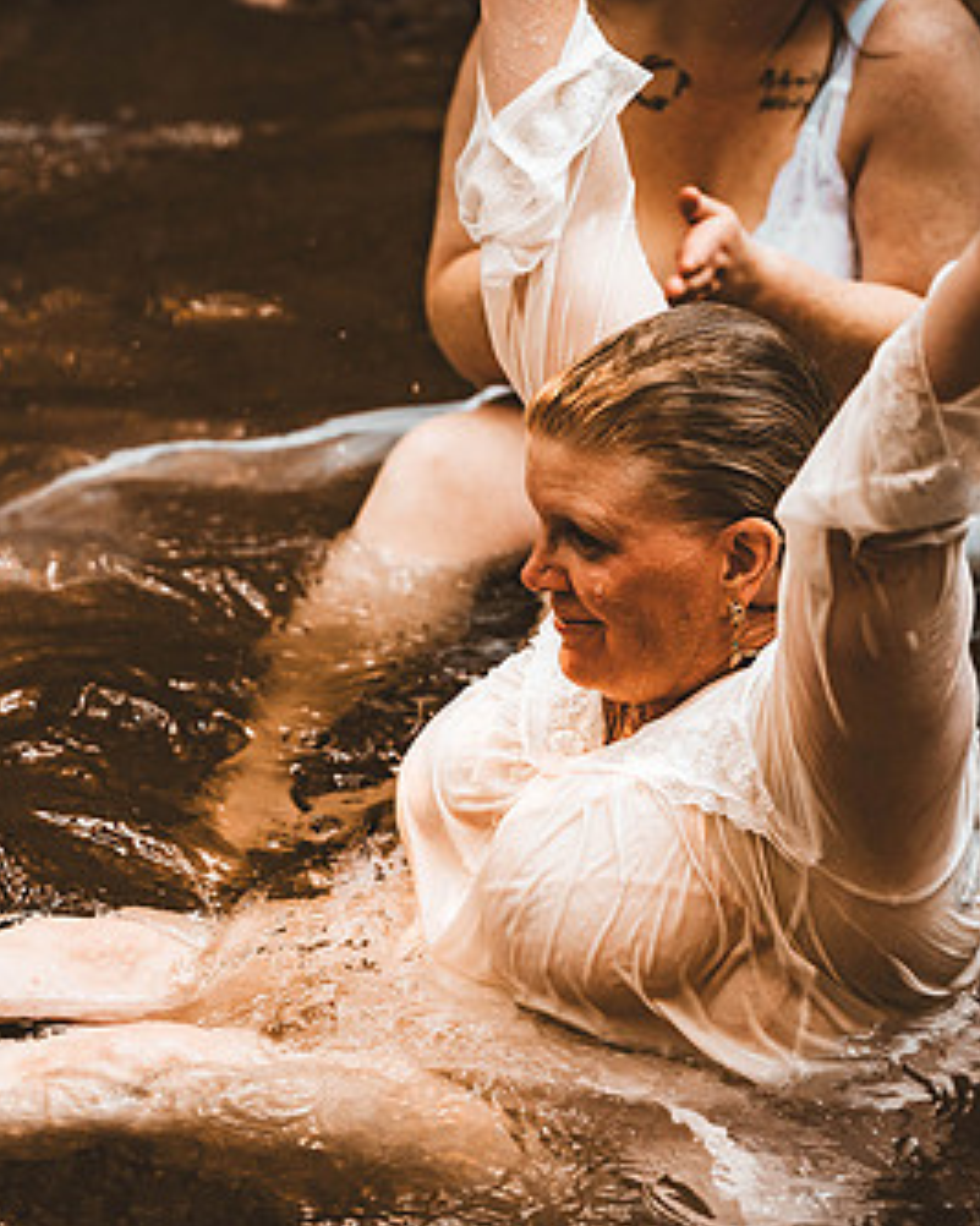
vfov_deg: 12.9
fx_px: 5441
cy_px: 677
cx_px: 323
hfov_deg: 10.3
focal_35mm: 150
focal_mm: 92
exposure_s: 1/400
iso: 1000
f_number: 2.8
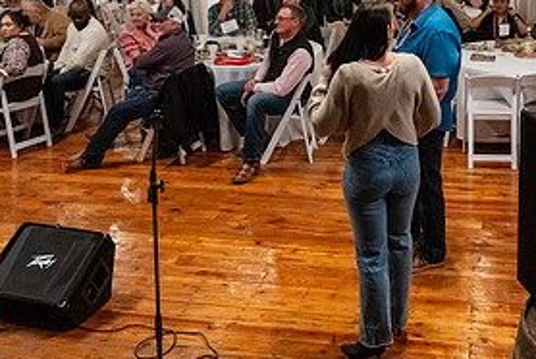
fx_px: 745
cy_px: 14
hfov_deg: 39.1
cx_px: 361
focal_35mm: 50
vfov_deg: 25.9
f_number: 6.3
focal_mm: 24
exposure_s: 1/40
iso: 6400
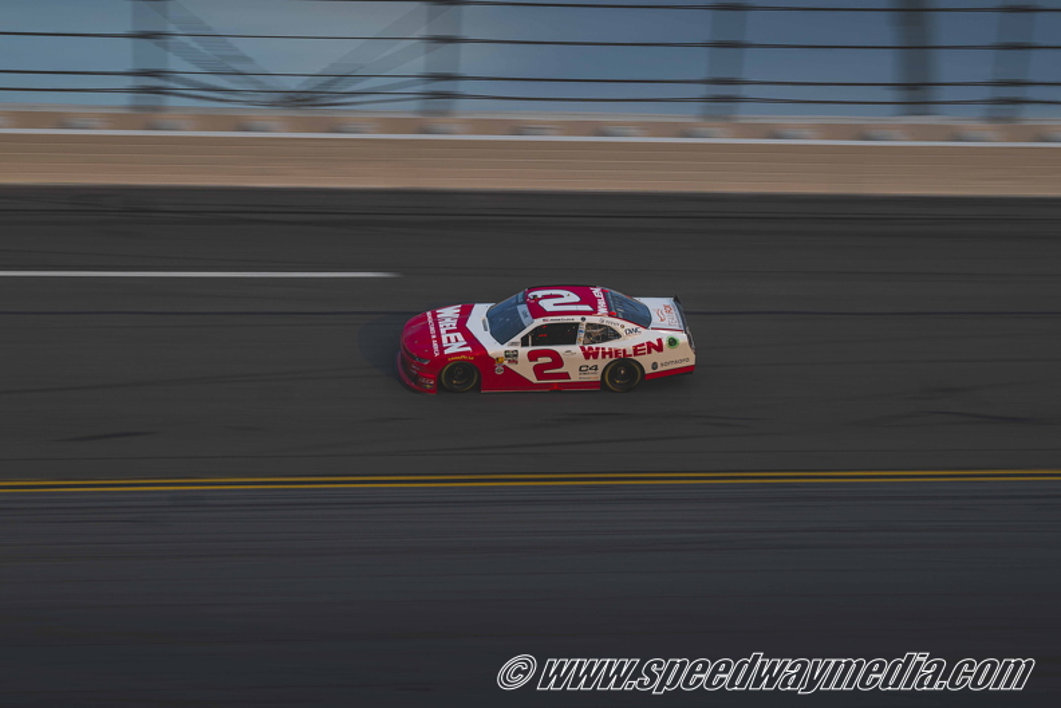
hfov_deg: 20.8
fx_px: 2888
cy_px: 354
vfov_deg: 14.0
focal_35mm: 98
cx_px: 530
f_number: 5.6
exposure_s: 1/50
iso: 100
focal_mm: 98
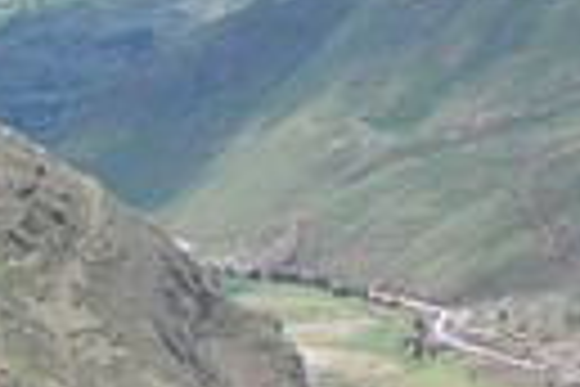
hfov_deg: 15.1
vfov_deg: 9.8
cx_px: 450
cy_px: 630
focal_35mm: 135
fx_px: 2175
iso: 400
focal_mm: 20
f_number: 18
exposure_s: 1/80
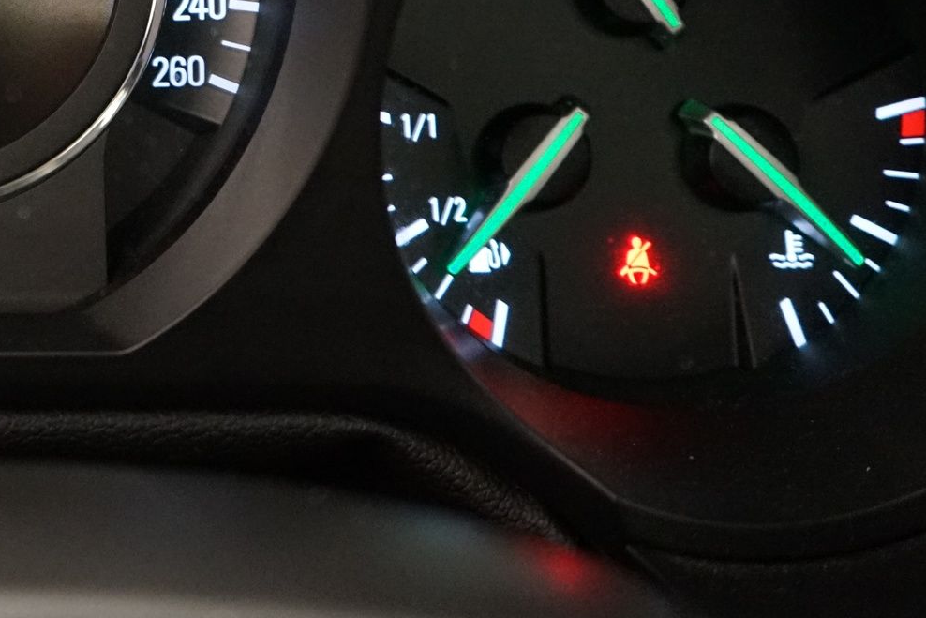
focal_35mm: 86
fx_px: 2212
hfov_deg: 21.9
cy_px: -138
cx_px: -173
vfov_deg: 15.3
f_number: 4
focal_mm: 34
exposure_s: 1/60
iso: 5000
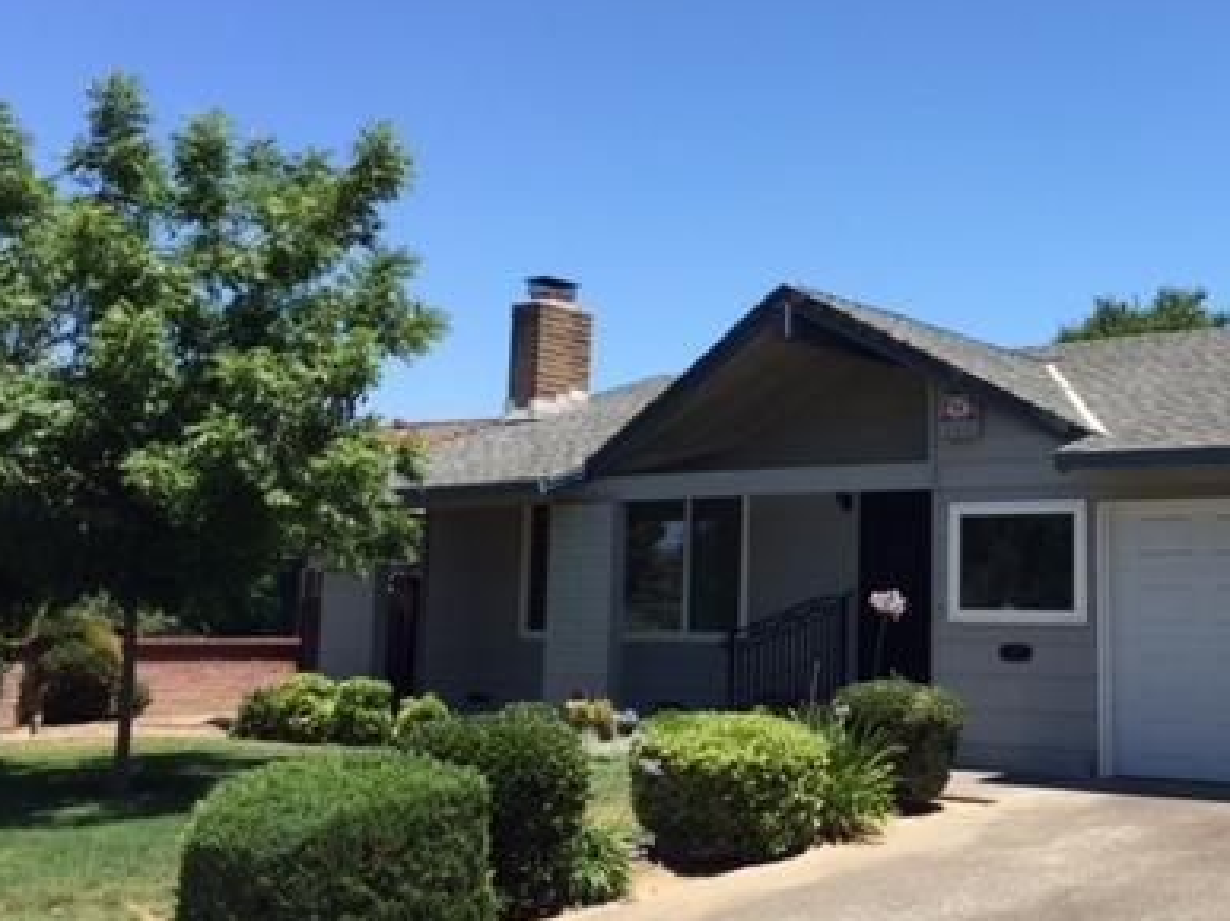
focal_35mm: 48
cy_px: 419
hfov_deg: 38.5
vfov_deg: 30.2
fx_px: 1705
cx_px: 938
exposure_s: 1/1522
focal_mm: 4.15
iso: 32
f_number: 2.2
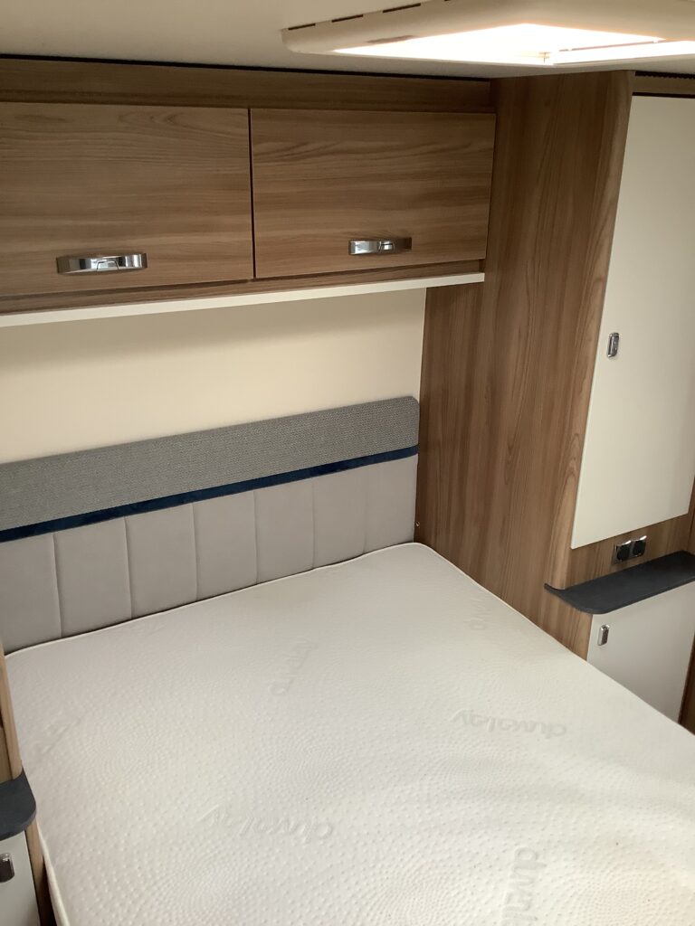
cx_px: 348
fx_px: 830
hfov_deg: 45.4
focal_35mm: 31
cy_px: 463
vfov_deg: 58.4
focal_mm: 3.3
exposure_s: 1/50
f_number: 2.4
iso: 100
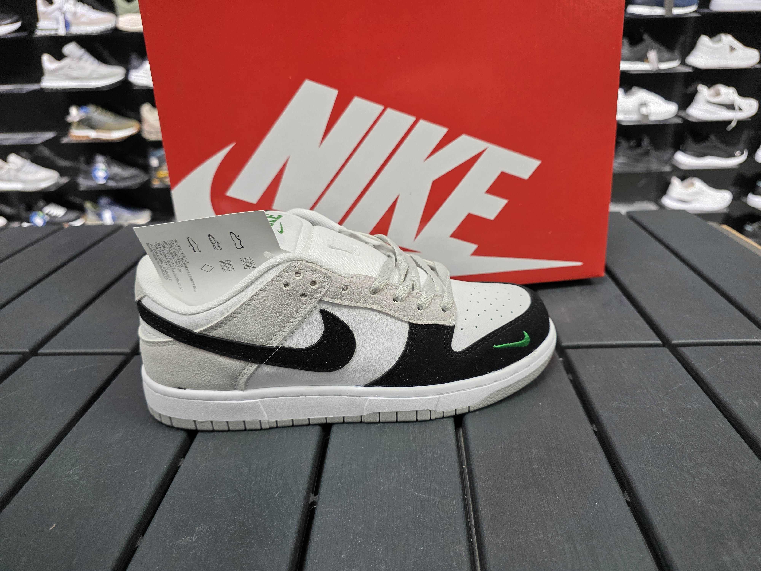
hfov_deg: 73.9
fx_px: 506
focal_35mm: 23
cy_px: 286
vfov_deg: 58.9
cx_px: 380
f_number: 1.7
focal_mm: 6.3
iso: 160
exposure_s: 1/100
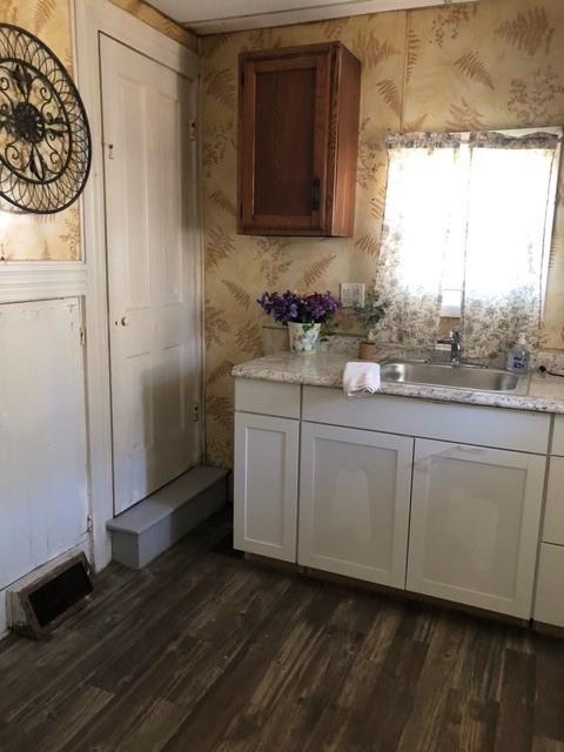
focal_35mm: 28
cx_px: 282
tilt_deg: -10.5
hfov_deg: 49.7
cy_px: 376
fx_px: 608
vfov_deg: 63.4
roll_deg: -1.8
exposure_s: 1/9
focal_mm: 4
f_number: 1.8
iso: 100
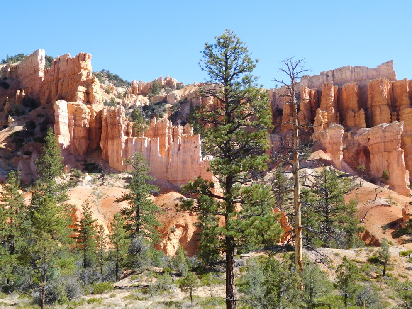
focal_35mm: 40
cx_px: 206
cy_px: 154
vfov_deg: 36.0
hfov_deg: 46.8
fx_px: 476
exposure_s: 1/500
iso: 125
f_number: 3.9
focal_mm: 7.1
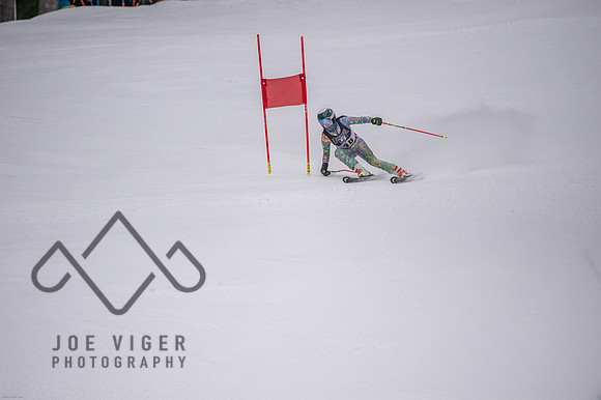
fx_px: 10011
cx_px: 300
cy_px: 200
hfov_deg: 3.4
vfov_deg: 2.3
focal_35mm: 600
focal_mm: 600
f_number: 6.3
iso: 2000
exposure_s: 1/4000
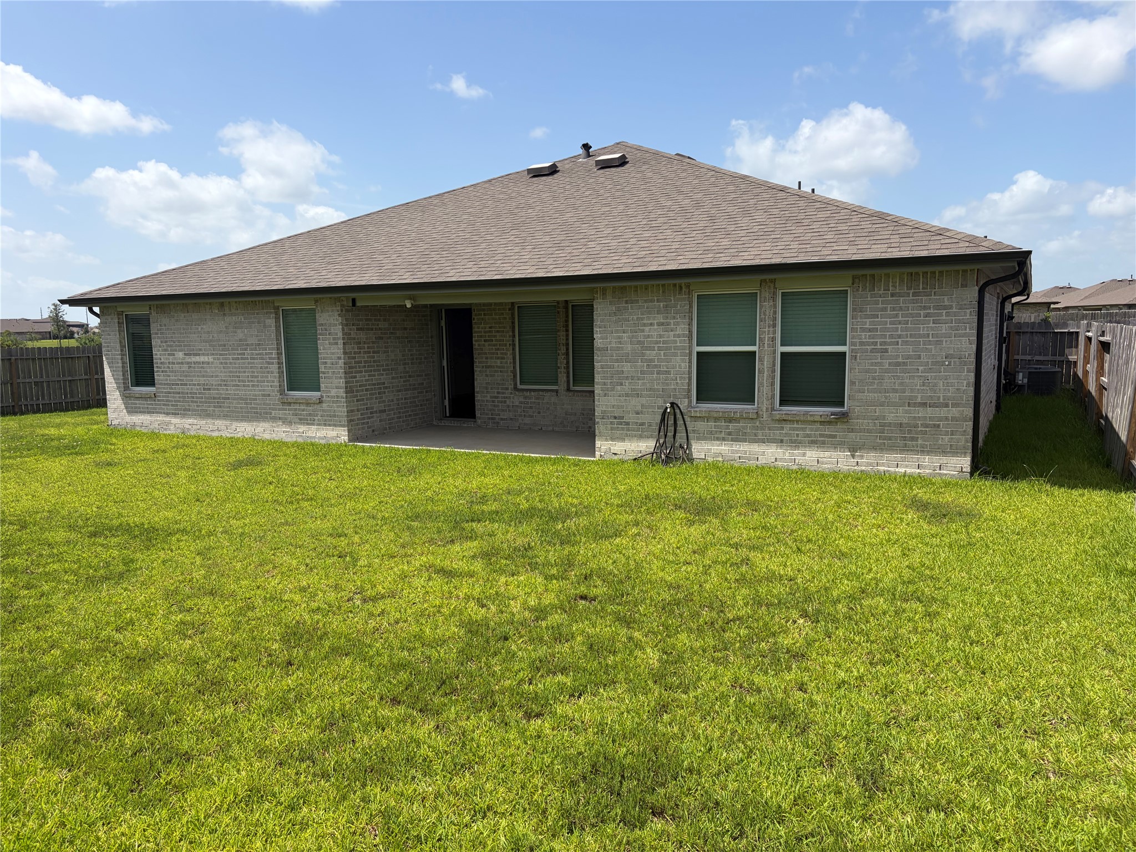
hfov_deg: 67.3
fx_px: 853
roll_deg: +0.9
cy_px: 426
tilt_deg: -7.0
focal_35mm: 26
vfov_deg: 53.1
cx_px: 568
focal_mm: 5.96
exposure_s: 1/4950
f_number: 1.6
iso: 64
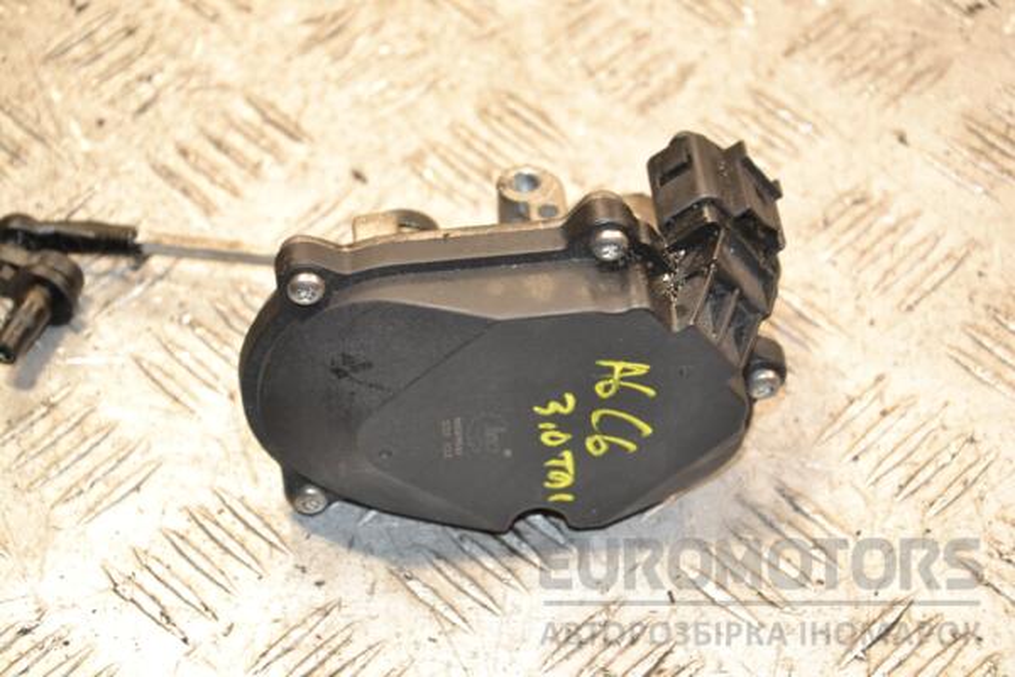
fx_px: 2960
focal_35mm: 105
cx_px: 508
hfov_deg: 19.5
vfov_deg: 13.0
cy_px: 338
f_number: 5.3
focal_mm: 70
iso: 800
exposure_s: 1/60
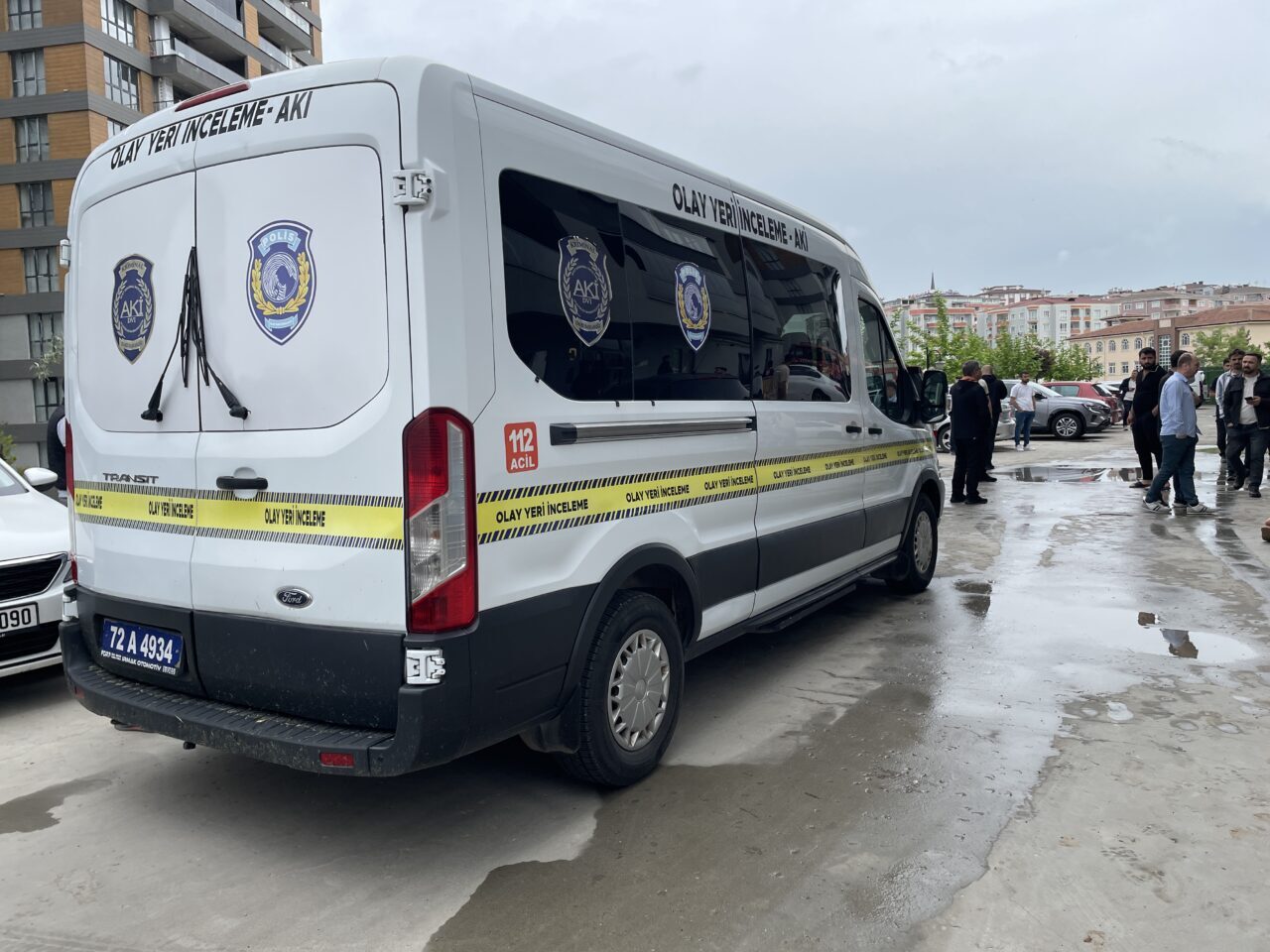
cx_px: 635
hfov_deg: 67.3
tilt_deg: +0.4
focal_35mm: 26
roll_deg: +3.1
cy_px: 476
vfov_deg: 53.1
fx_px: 954
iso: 32
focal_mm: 4.2
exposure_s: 1/2174
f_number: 1.6
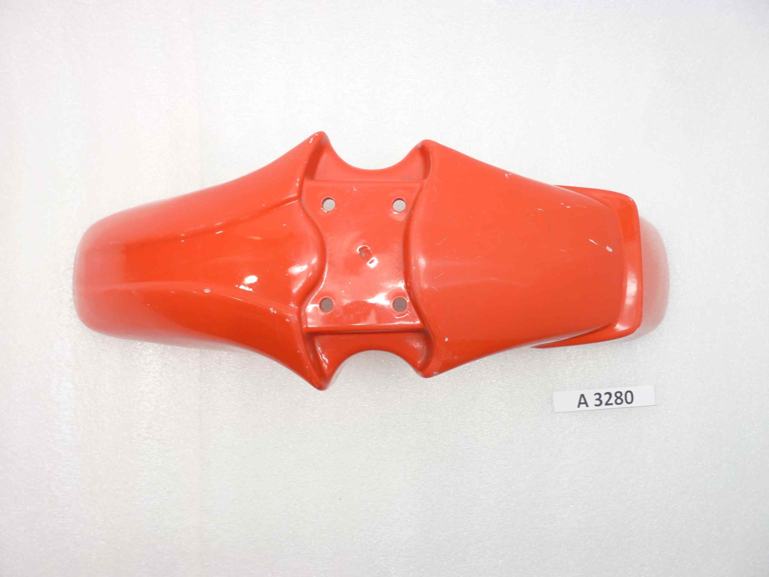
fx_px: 555
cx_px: 384
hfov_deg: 69.4
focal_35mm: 25
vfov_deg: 54.9
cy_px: 288
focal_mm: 4.1
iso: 80
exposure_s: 1/13
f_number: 3.3
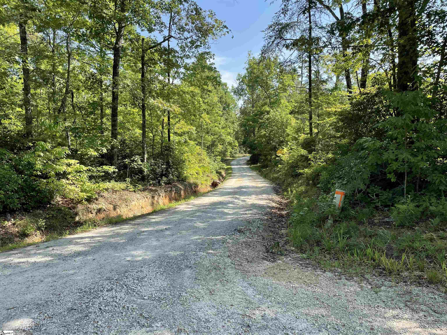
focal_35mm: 26
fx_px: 336
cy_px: 168
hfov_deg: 67.3
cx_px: 224
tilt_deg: -6.4
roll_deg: +1.5
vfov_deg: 53.1
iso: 32
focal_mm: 4.2
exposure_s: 1/932
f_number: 1.6
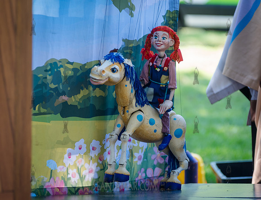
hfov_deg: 7.9
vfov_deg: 6.1
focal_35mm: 247
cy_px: 104
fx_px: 1879
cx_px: 145
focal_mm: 200
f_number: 3.5
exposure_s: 1/250
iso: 500
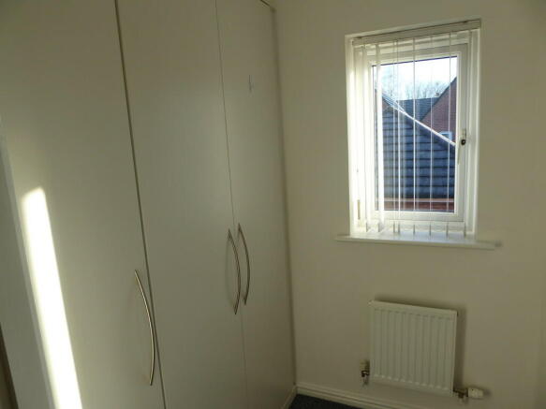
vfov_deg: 54.9
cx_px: 273
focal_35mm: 25
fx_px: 394
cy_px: 204
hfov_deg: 69.4
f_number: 3.3
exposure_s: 1/80
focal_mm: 4.3
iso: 80
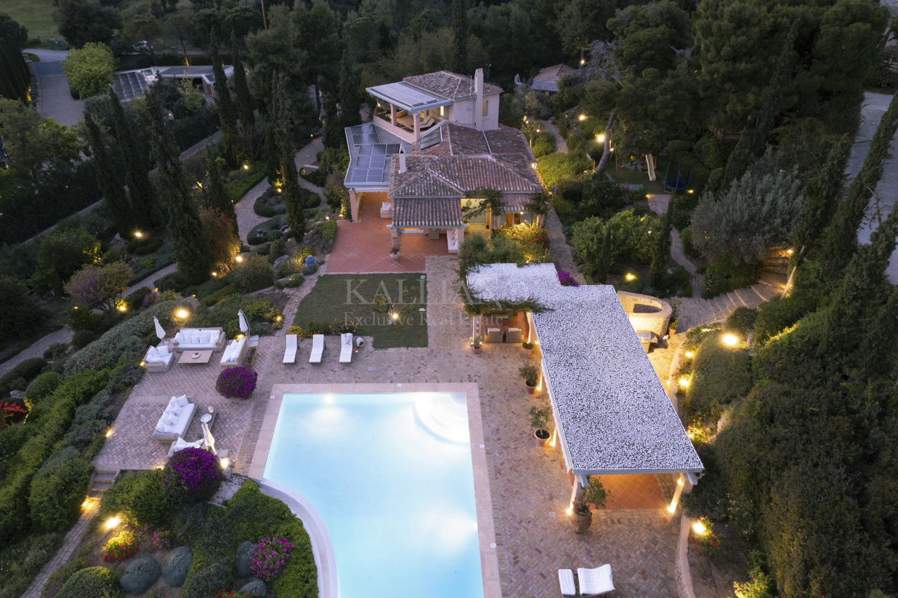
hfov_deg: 78.6
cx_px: 449
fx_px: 549
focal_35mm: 22
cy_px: 299
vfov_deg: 57.2
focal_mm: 8.38
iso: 100
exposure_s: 1/3
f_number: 2.8
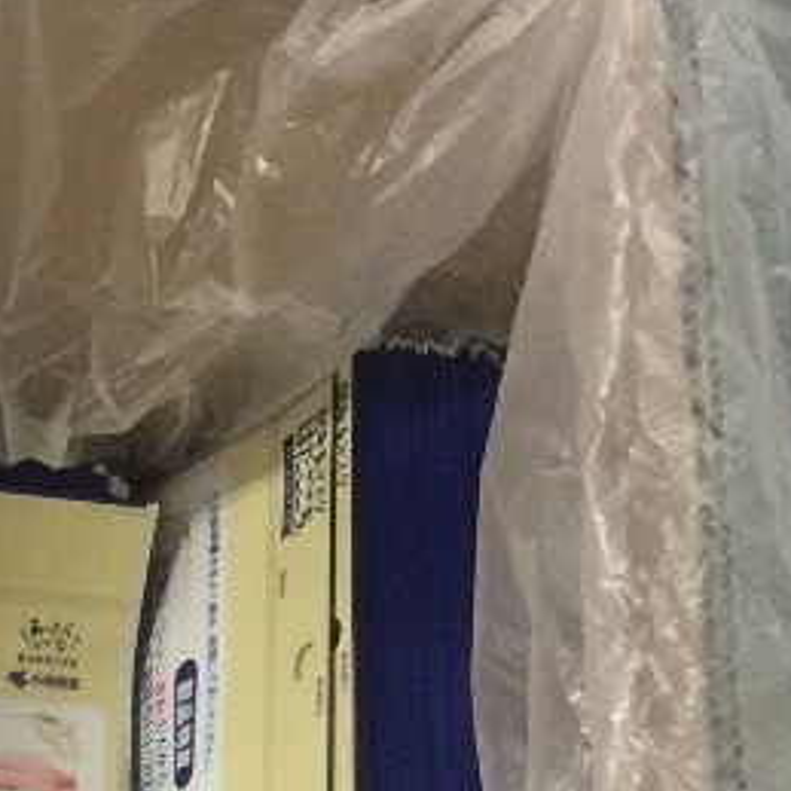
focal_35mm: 132
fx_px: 3413
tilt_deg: -75.9
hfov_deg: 13.0
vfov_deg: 12.0
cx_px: -43
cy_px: 1510
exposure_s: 1/10
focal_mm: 4.15
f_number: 2.2
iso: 125
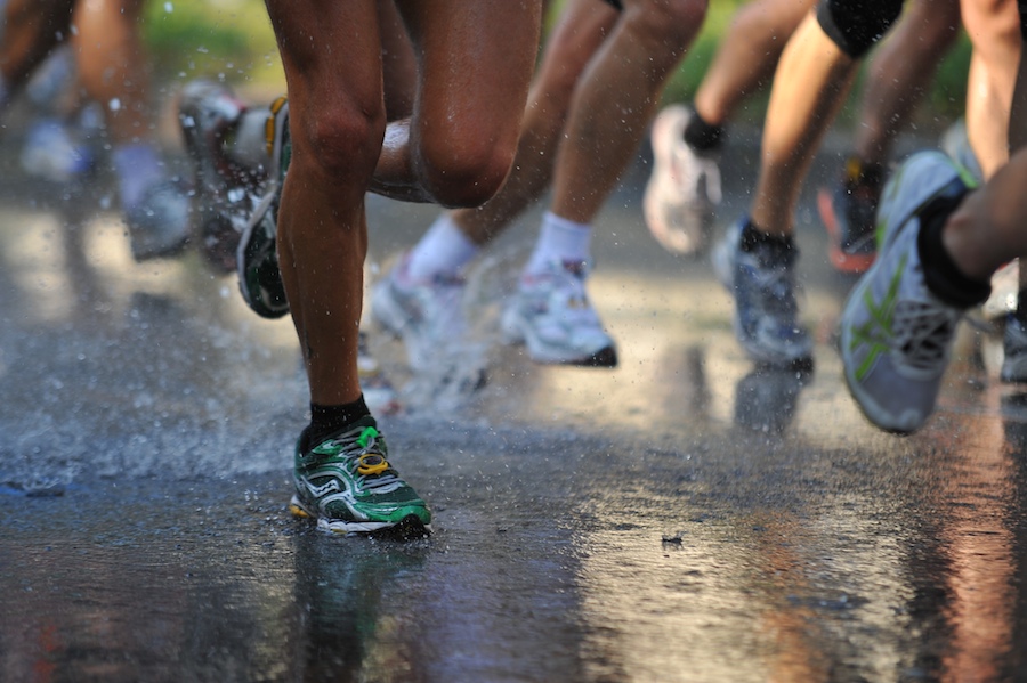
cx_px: 514
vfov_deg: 6.9
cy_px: 342
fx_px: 5702
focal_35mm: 200
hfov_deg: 10.3
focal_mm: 200
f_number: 3.2
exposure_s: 1/800
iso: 200
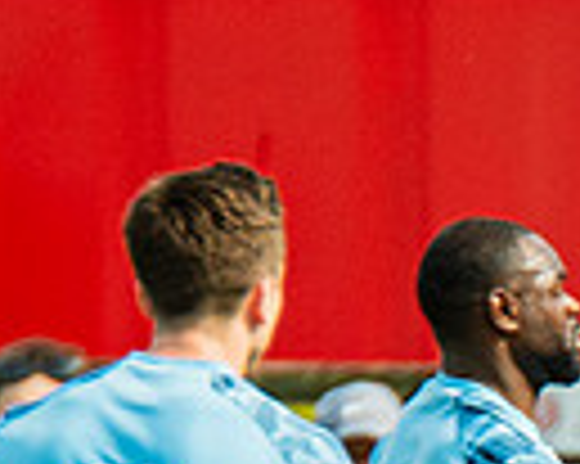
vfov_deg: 0.5
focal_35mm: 3405
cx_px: 1646
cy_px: 960
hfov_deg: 0.6
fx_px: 58405
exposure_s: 1/1600
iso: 400
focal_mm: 420
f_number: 4
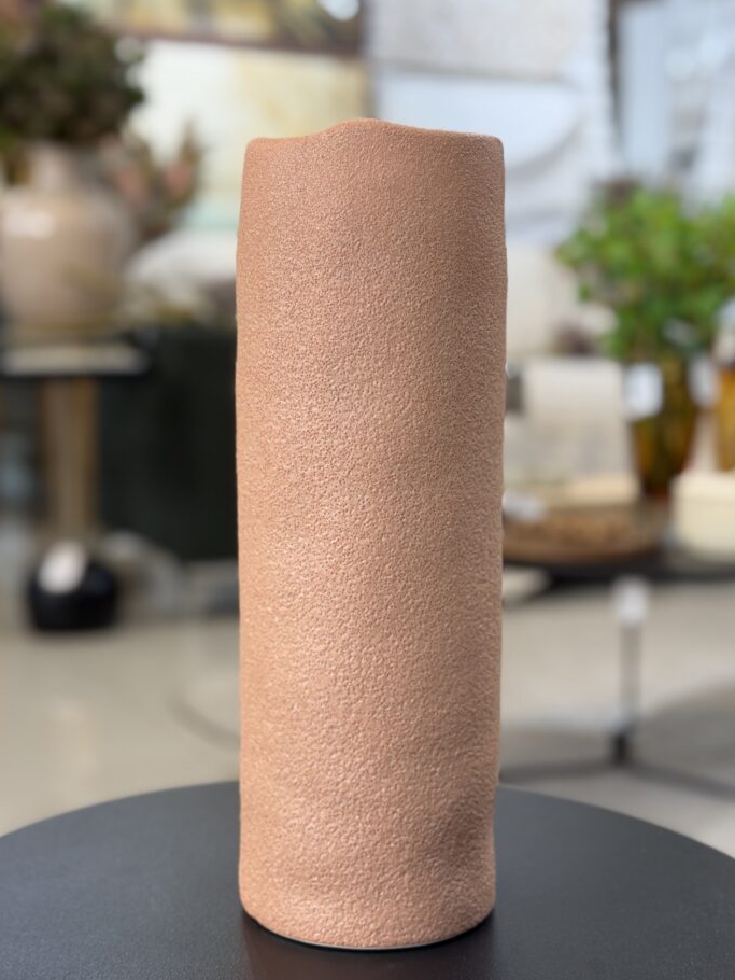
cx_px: 354
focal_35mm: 54
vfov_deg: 35.5
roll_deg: -0.1
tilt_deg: -7.8
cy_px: 496
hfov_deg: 27.0
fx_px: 1528
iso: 125
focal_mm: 6.76
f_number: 1.78
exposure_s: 1/60
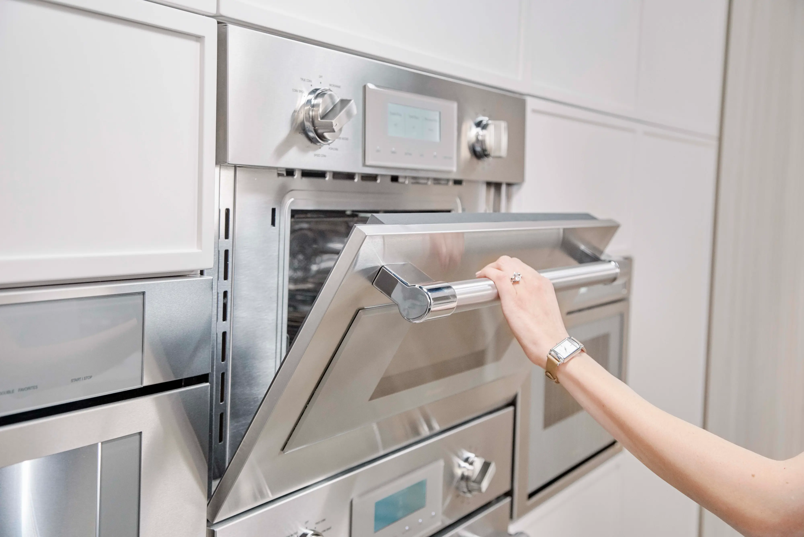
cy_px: 268
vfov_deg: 28.7
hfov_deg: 41.9
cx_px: 402
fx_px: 1050
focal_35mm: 47
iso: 1000
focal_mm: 47
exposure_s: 1/60
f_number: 5
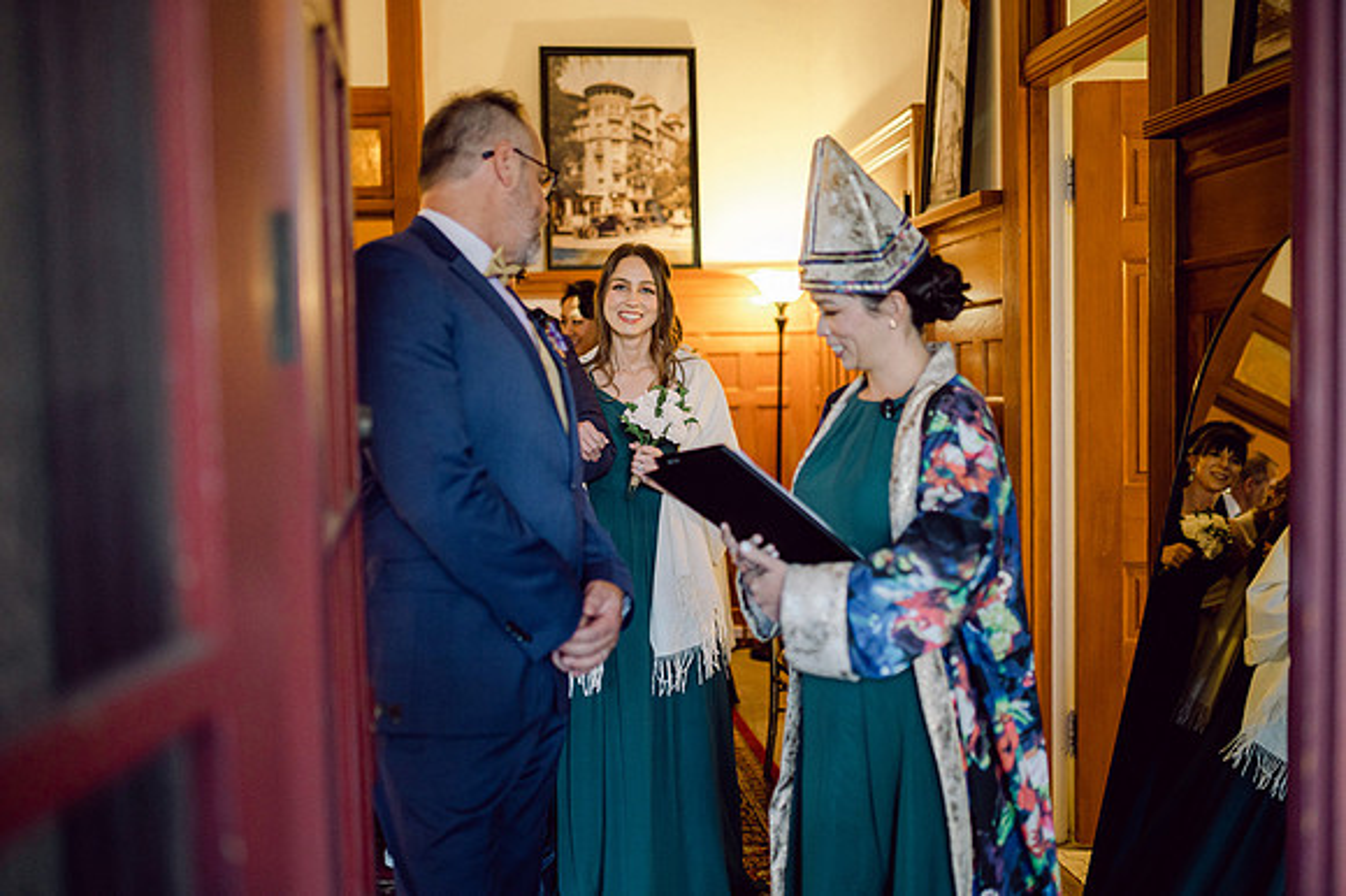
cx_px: 673
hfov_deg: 54.2
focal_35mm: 35
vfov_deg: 37.6
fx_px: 1315
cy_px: 448
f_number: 1.4
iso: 1000
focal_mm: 35
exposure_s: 1/160
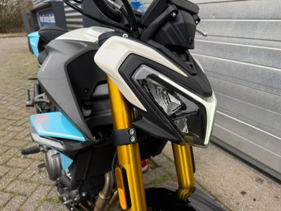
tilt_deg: -21.8
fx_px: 195
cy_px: 106
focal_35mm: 24
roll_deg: +1.8
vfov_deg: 56.8
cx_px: 140
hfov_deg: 71.6
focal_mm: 6.76
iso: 80
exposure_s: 1/188
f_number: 1.78
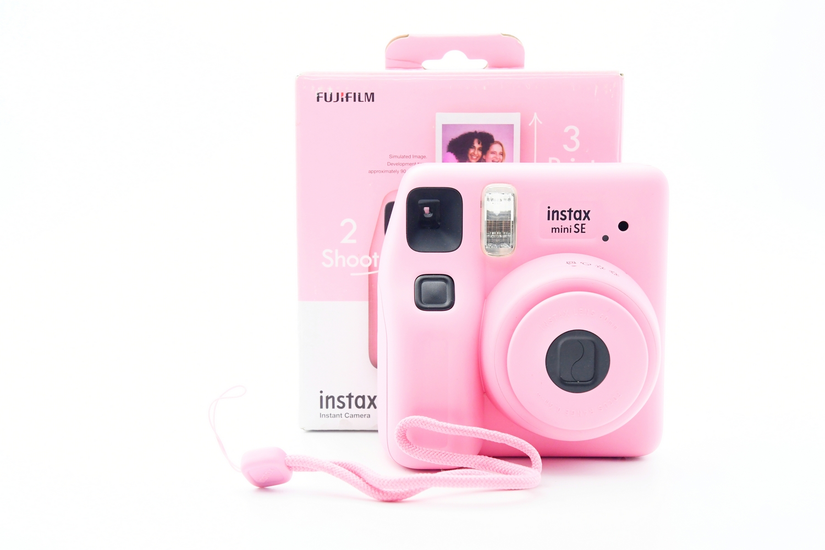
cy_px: 275
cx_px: 412
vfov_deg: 23.8
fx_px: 1306
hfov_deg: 35.1
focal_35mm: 57
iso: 1250
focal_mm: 38
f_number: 7.1
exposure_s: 1/100
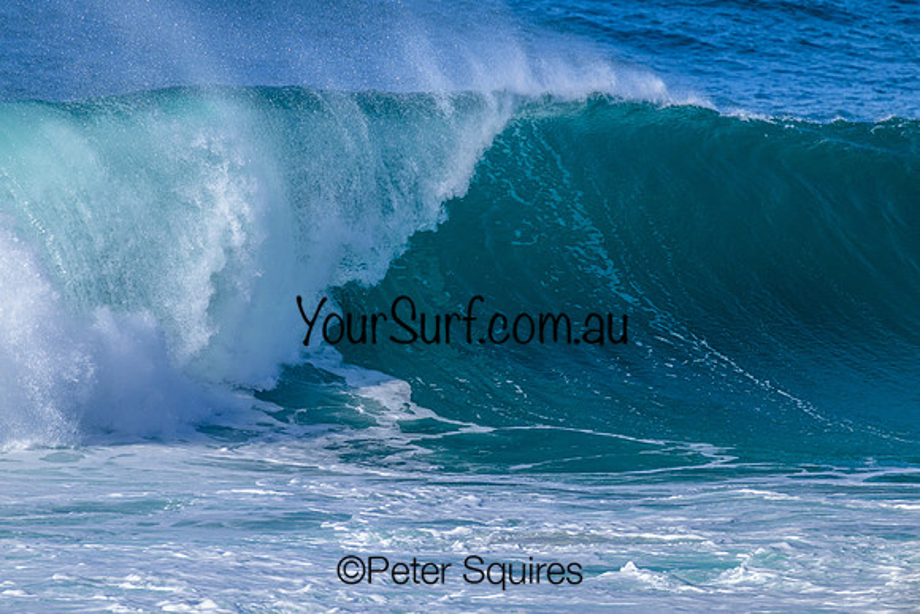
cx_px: 351
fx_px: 17709
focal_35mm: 693
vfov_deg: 2.0
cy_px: 234
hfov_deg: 3.0
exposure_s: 1/2000
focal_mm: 560
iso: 560
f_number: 8
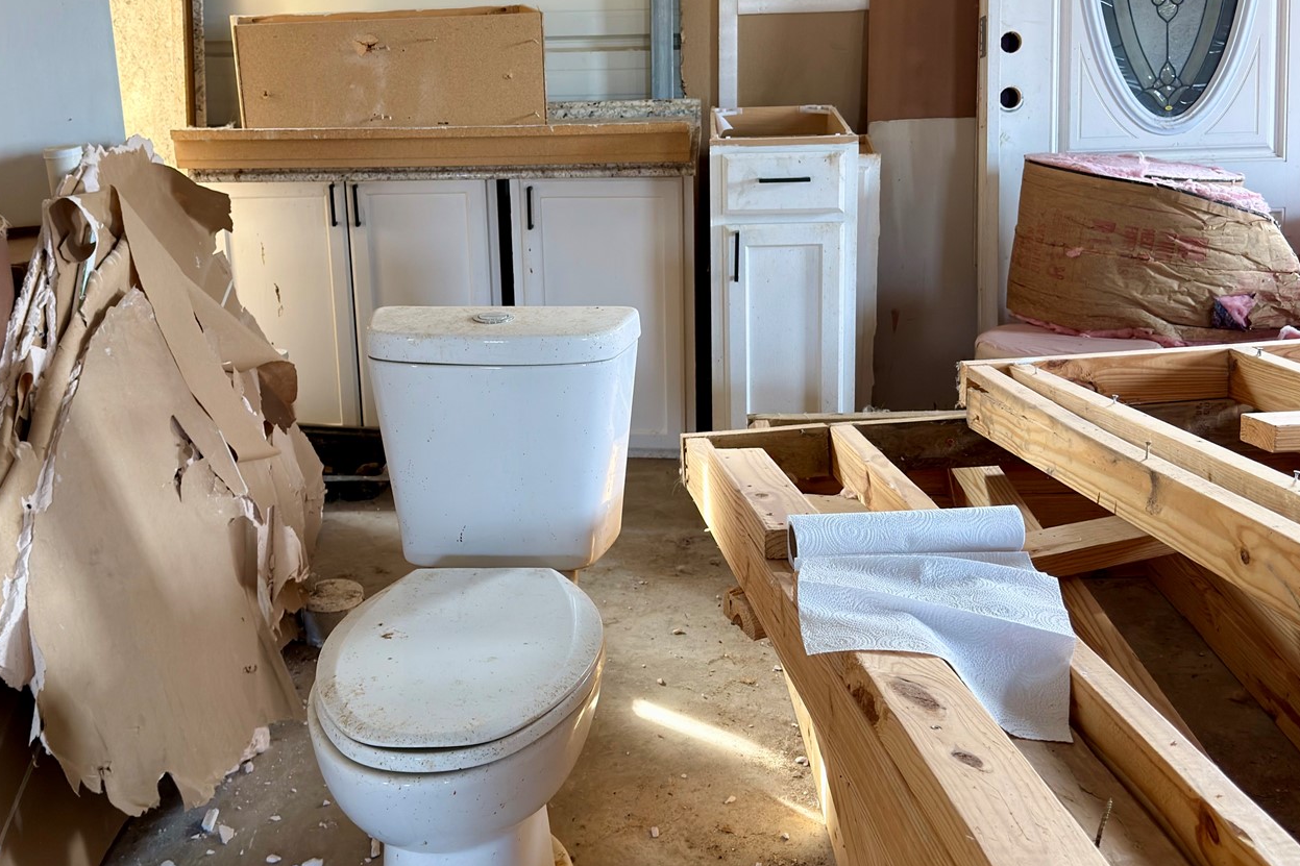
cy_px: 342
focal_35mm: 41
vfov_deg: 32.5
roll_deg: +0.8
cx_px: 590
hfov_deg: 47.4
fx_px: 1480
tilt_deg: -15.4
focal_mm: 6.76
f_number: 1.78
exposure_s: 1/60
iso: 200
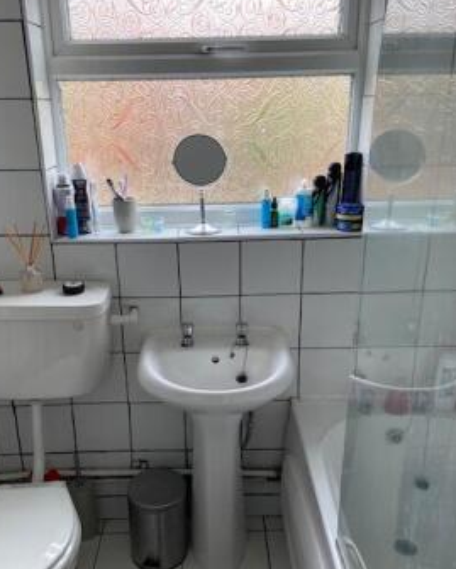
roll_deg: +1.5
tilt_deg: -19.8
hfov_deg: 44.5
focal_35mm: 33
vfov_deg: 54.1
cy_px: 316
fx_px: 556
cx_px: 202
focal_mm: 4.25
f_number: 1.8
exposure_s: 1/121
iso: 80
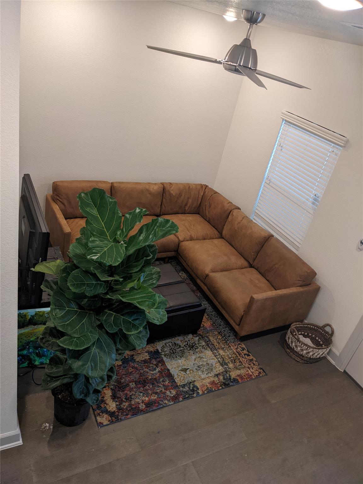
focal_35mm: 27
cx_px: 182
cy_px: 242
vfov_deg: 65.3
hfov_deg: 51.4
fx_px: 378
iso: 50
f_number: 1.73
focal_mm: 4.38
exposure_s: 1/30
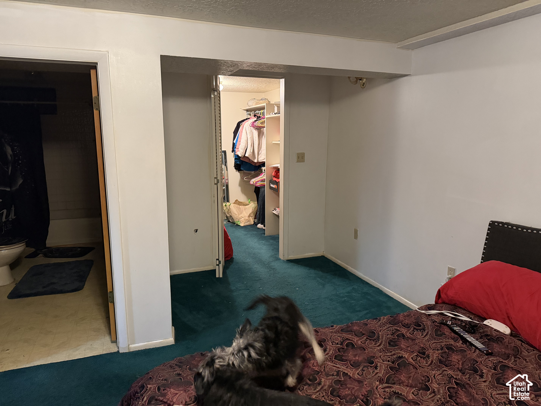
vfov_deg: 56.8
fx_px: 375
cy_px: 203
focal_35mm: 24
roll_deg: -0.8
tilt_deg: -9.8
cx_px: 270
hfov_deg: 71.6
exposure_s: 1/40
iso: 800
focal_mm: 6.76
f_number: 1.78
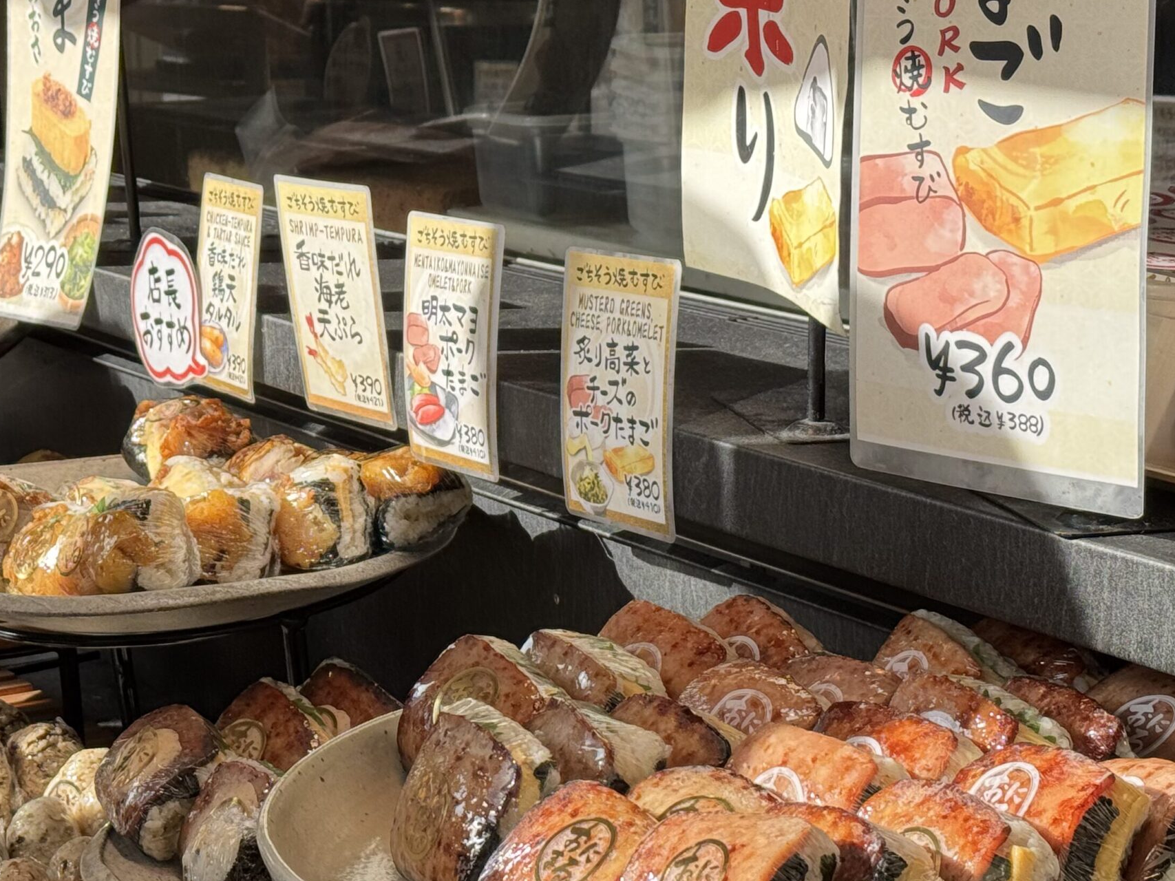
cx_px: 344
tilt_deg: -11.8
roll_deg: +1.9
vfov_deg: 20.3
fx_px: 2444
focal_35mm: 72
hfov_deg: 26.8
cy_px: 625
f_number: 1.78
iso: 64
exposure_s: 1/1681
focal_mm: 6.76
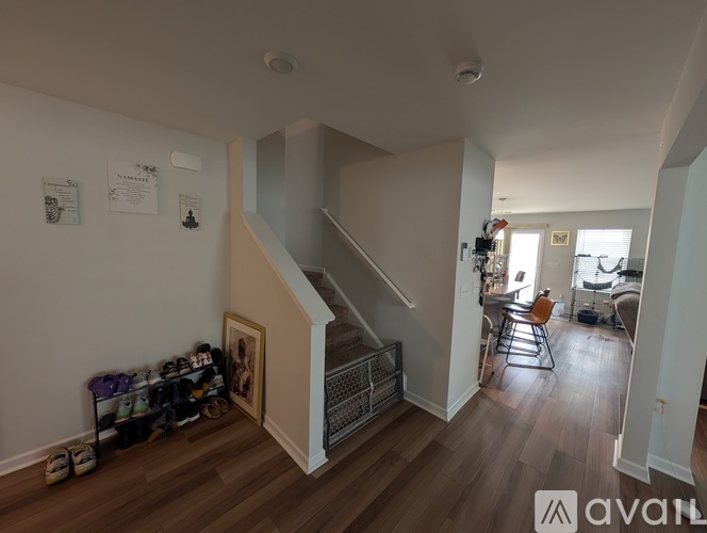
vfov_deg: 94.6
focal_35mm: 12
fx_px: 245
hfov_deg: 110.5
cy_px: 266
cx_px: 354
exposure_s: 1/60
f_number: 1.7
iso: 74
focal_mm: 2.02
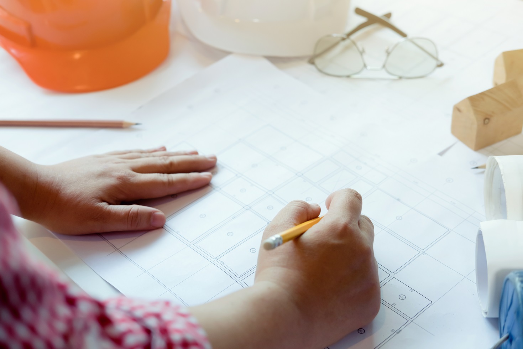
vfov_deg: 25.5
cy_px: 174
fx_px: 770
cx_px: 262
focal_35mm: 53
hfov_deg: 37.5
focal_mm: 35
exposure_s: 1/125
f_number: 4
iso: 500
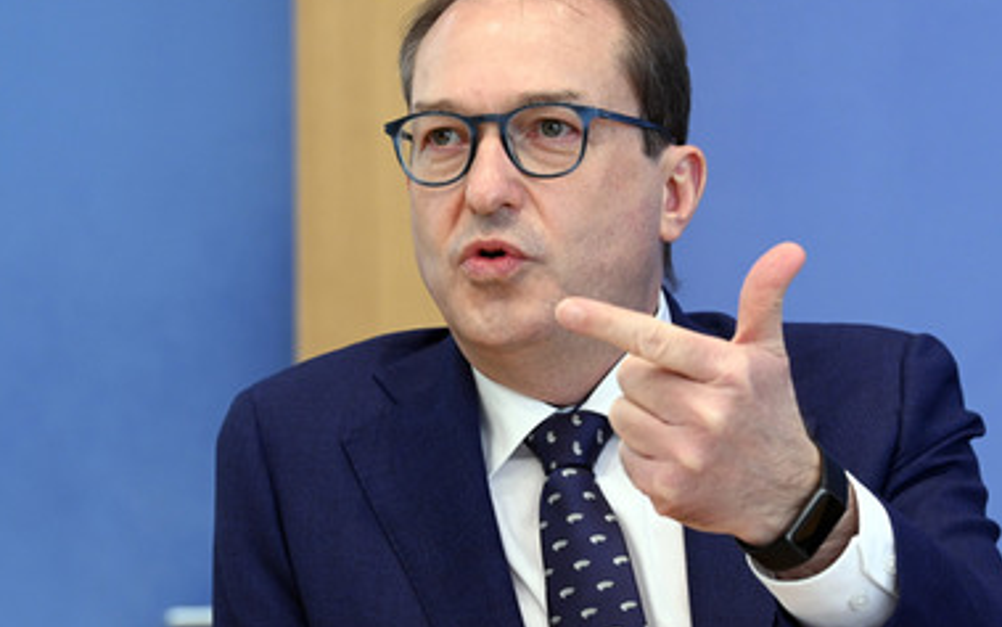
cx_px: 527
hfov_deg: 14.1
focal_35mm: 148
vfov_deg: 8.9
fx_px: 4042
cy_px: 315
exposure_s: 1/400
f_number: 5.6
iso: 2500
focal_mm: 122
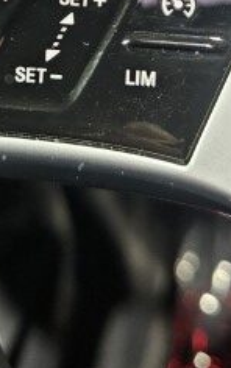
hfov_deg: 19.7
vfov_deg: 27.0
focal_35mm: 66
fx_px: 663
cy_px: -86
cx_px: 86
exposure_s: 1/50
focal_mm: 6.3
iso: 800
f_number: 1.7
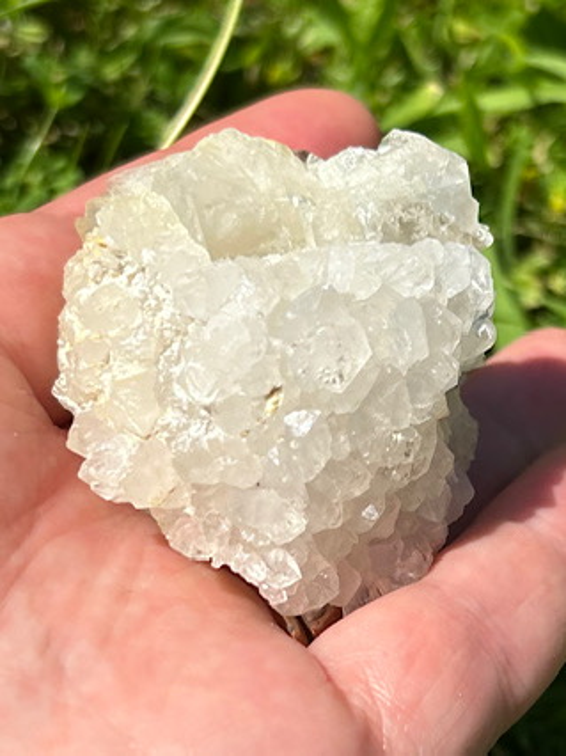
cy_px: 378
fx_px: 567
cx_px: 283
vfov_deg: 67.3
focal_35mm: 26
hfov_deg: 53.0
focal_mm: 5.7
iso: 50
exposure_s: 1/4444
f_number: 1.5
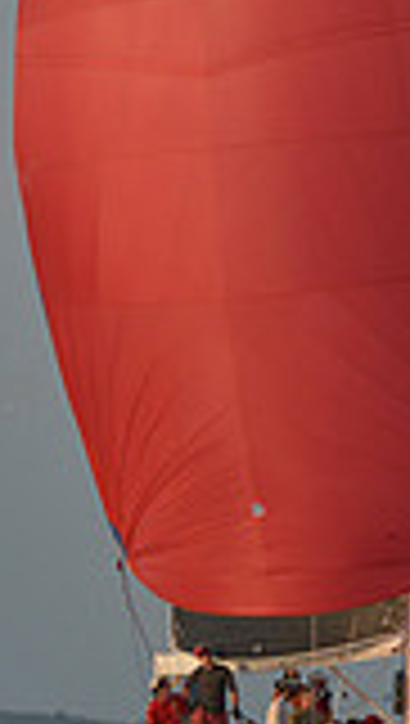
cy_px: 157
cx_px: 273
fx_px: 15251
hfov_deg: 1.5
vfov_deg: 2.7
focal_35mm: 792
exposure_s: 1/3200
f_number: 4
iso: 280
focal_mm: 210
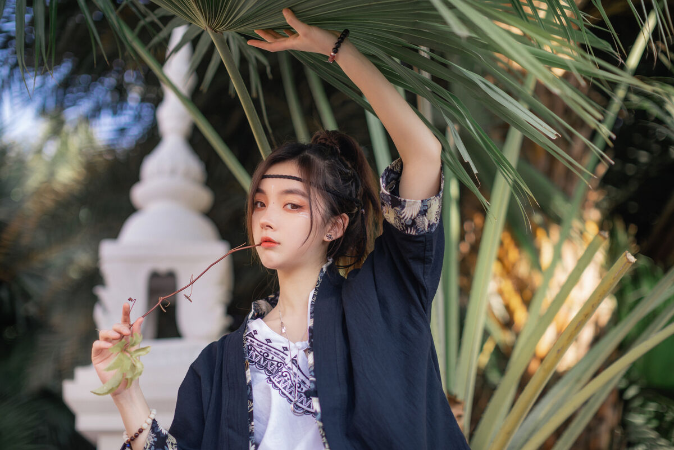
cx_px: 337
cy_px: 225
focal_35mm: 51
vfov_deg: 26.5
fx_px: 955
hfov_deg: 38.9
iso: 125
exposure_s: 1/500
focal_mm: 50
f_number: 1.8
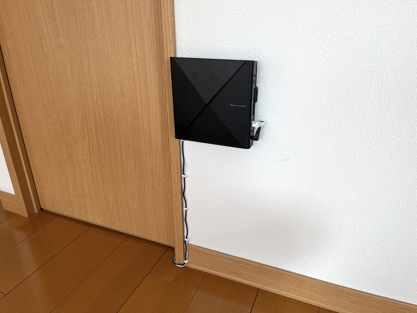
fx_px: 313
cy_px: 156
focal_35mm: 26
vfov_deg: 53.1
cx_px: 208
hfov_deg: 67.3
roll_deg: +0.0
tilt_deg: -23.4
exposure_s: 1/122
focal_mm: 5.1
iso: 80
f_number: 1.6
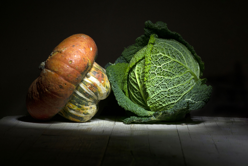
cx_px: 124
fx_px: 1033
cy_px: 83
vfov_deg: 9.1
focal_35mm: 150
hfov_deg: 13.7
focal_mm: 100
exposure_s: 5
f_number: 8
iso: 100
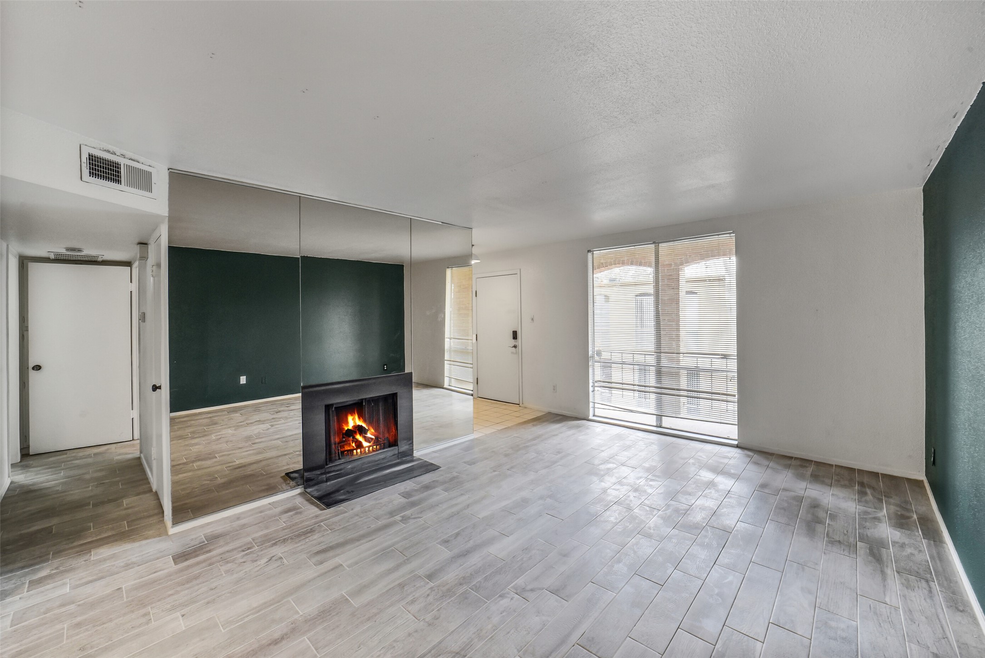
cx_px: 492
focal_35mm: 14
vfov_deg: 81.3
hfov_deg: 104.2
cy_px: 329
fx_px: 383
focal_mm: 14
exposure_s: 1/25
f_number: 11
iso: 500
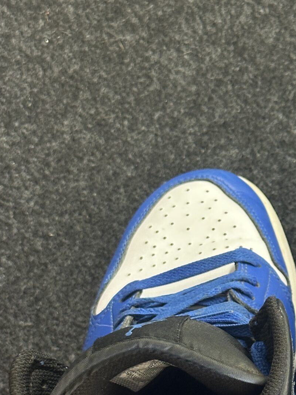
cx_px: 310
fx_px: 1312
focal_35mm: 115
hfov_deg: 12.7
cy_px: 414
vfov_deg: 16.7
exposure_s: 1/33
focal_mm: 6.86
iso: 250
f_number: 1.78
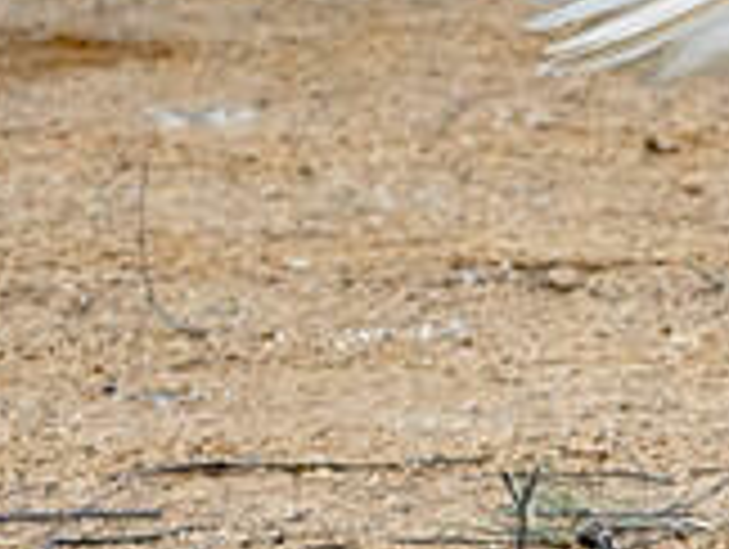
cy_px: 328
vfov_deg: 2.5
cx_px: 1107
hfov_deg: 3.4
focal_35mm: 587
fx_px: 12380
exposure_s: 1/1250
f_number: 8
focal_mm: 165
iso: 800
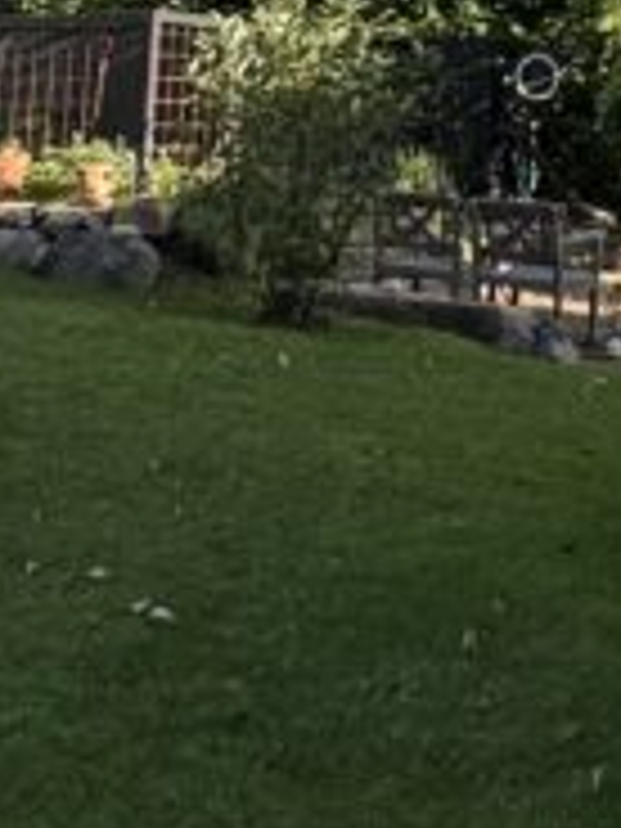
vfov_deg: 21.1
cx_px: 536
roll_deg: +0.0
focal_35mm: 78
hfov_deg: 18.6
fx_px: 1866
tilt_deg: +17.4
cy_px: -414
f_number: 2.2
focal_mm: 2.22
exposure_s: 1/451
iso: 40
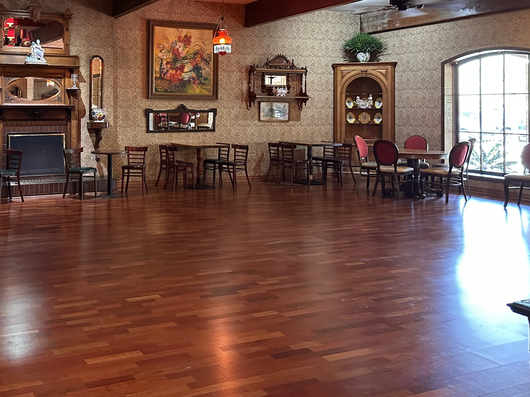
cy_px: 107
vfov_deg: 37.8
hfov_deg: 48.5
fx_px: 566
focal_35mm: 37
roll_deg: -0.7
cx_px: 144
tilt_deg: -0.4
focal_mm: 6.86
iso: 1000
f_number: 1.78
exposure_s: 1/40
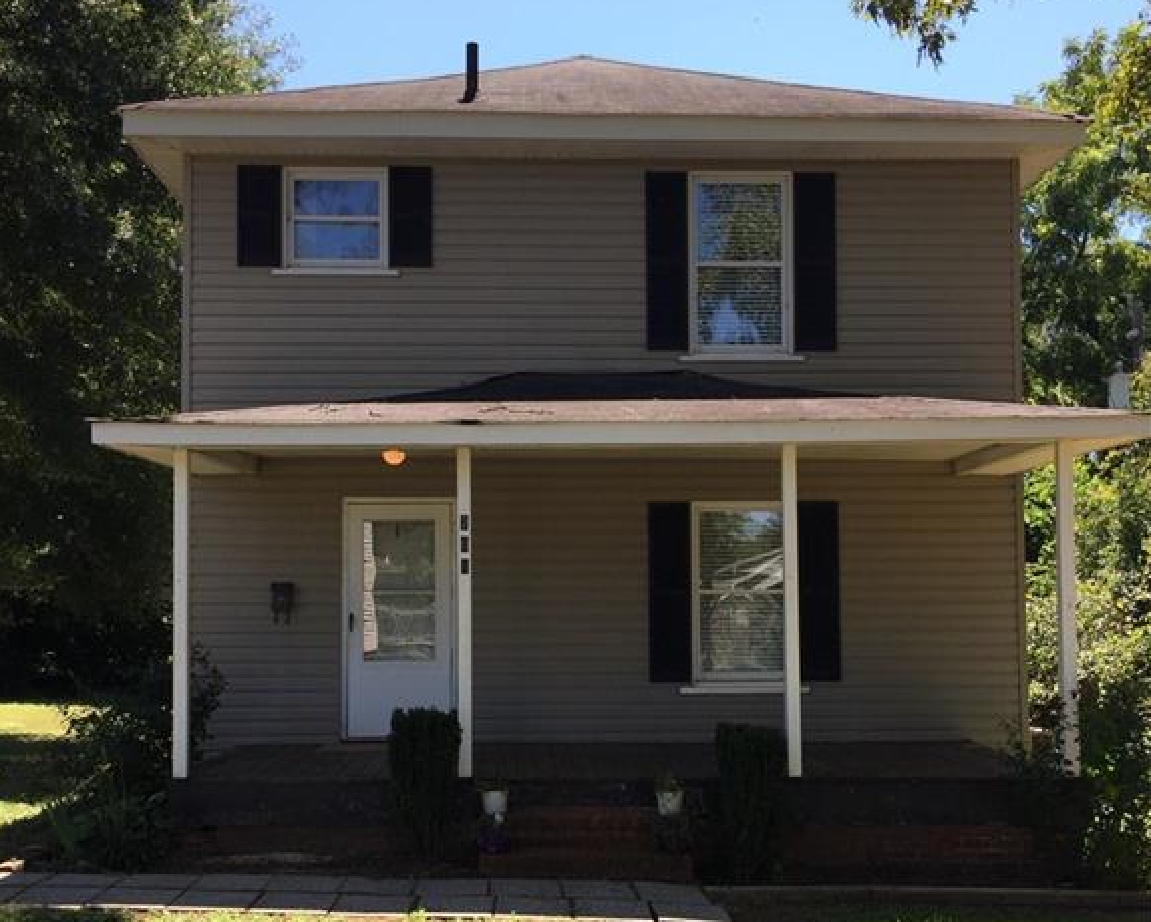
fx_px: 1295
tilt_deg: +3.9
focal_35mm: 38
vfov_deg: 39.0
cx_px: 573
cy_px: 568
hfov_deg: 47.9
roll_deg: +0.8
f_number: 2.2
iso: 32
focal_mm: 4.15
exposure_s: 1/746
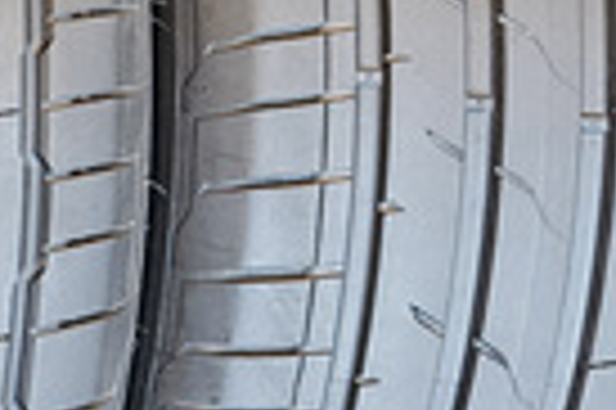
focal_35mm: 105
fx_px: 1795
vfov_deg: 13.0
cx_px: -589
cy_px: 167
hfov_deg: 15.7
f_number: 1.8
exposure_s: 1/50
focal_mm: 5.4
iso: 500
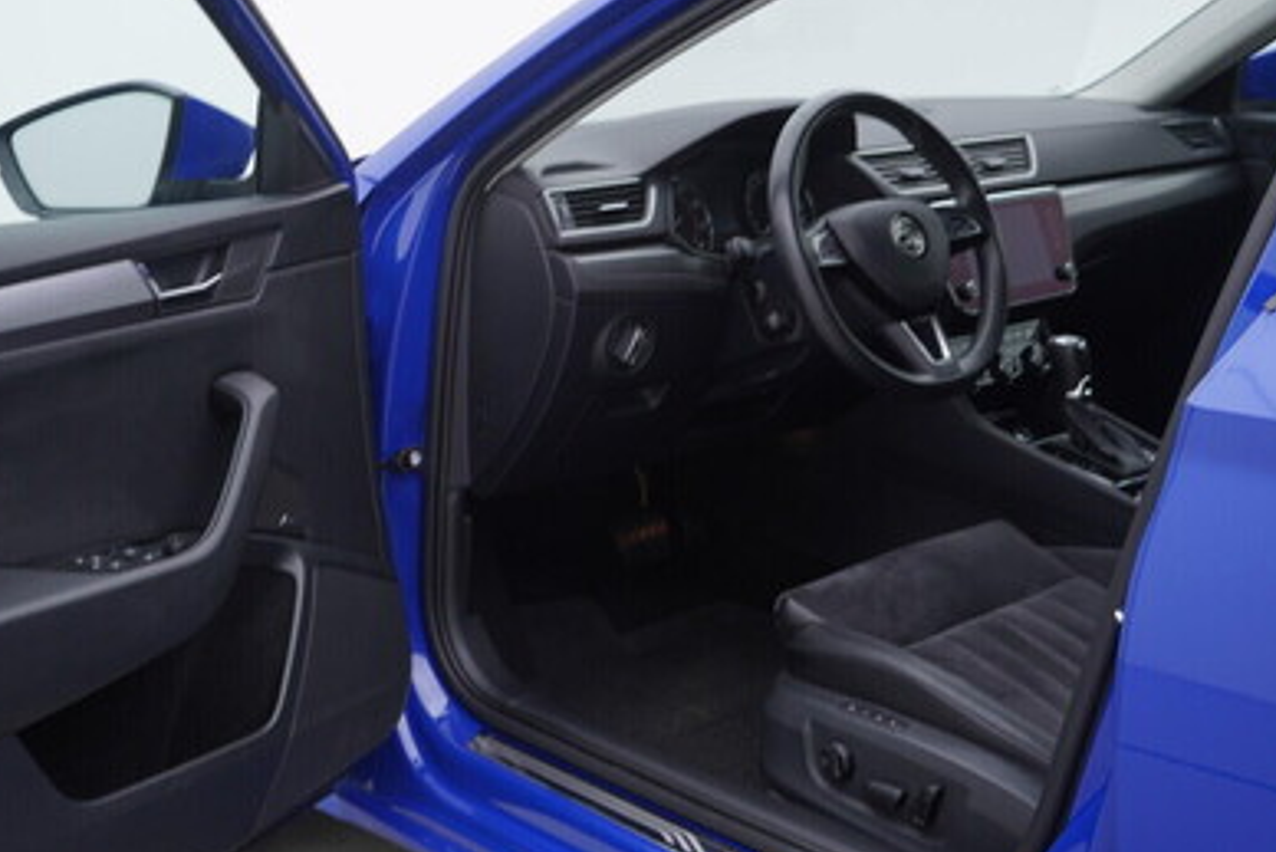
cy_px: 288
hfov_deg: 38.8
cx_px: 539
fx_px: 1808
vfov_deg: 26.4
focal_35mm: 51
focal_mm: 24
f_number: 3.5
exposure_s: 1/60
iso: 125
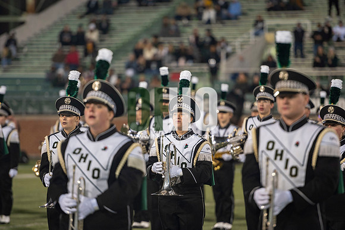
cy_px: 115
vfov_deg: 6.9
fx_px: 1916
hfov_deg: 10.3
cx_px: 172
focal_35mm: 200
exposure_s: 1/500
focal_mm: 200
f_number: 2.8
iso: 1000
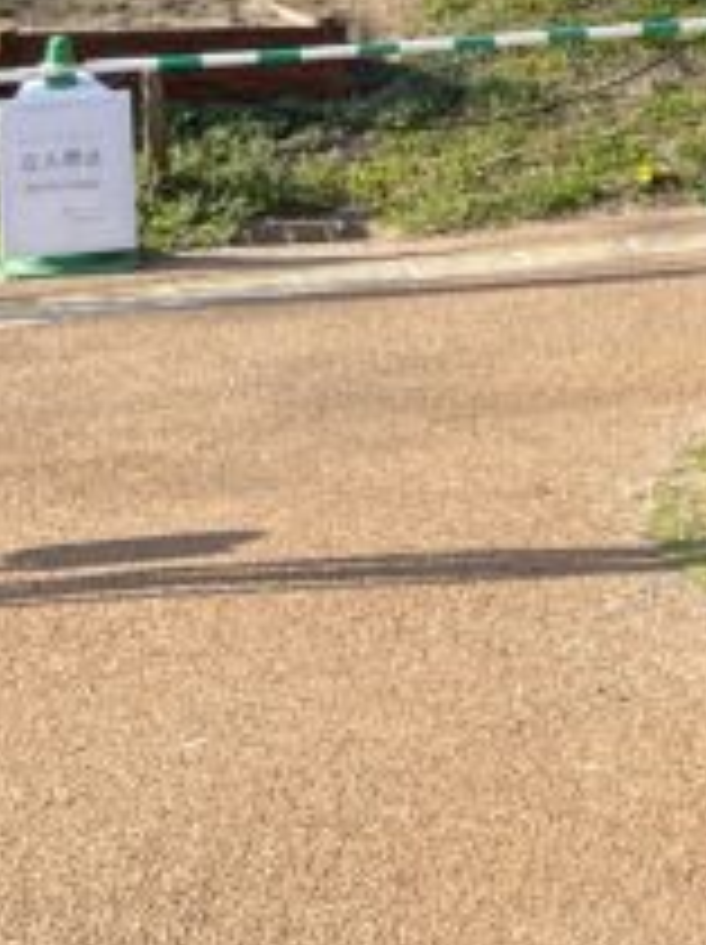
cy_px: -252
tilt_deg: -4.7
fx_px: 3324
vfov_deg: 15.5
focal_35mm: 122
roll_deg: -1.6
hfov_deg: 10.2
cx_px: 1790
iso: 32
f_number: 1.6
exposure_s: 1/1475
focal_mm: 5.1
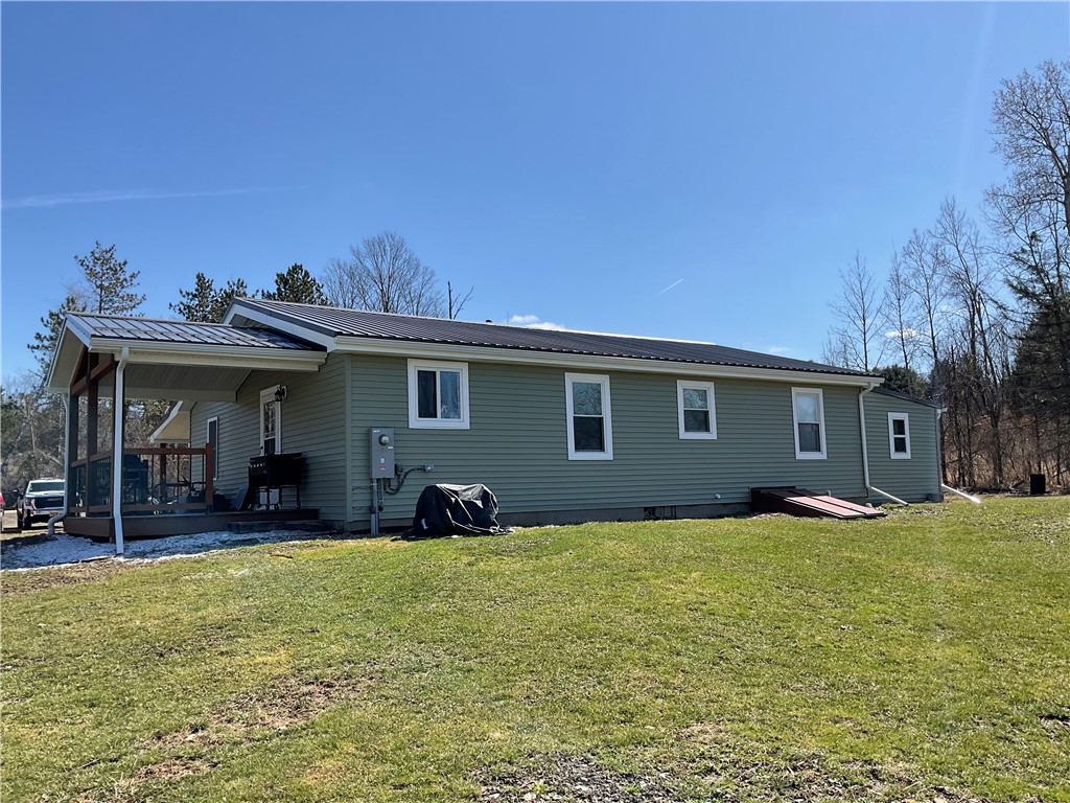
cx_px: 535
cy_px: 402
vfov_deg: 48.2
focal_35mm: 29
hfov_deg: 61.7
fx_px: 896
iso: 16
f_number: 1.8
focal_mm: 3
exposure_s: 1/1984
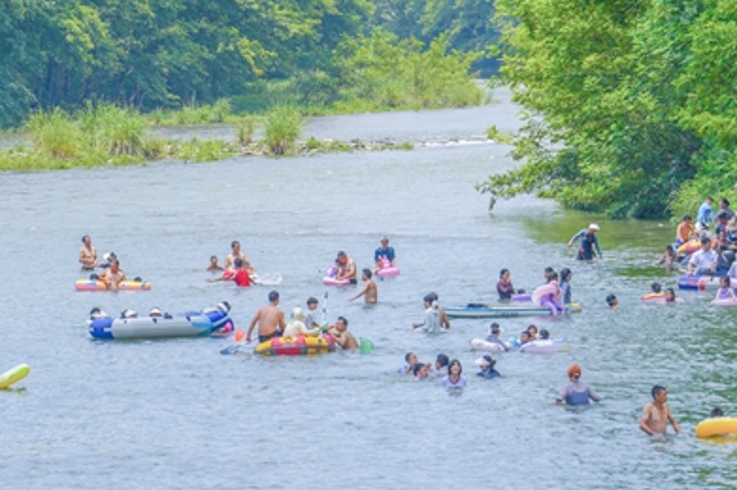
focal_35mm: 295
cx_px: 322
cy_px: 82
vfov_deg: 4.6
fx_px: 6034
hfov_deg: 7.0
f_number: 6.3
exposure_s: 1/640
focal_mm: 144
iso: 200
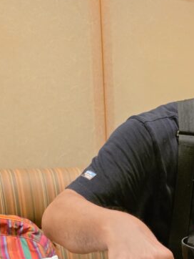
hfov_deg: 21.2
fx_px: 485
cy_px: 322
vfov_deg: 26.1
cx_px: 224
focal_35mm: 65
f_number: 1.7
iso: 1250
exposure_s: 1/120
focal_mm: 6.3
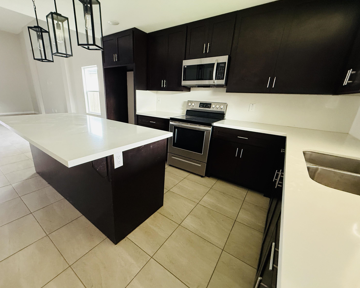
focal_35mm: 15
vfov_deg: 84.0
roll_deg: -2.6
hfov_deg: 96.5
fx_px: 160
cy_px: 147
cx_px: 163
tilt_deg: -18.4
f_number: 2.2
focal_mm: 2.22
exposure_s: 1/47
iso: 500
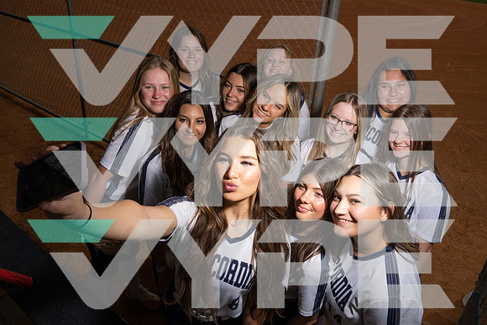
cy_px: 159
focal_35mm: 27
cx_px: 253
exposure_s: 1/250
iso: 100
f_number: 11
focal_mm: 24
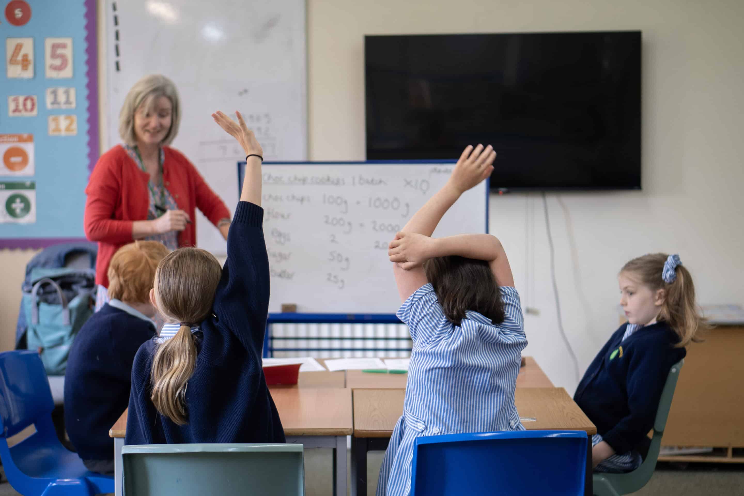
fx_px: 1550
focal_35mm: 75
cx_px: 372
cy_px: 248
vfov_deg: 18.2
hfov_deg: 27.0
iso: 500
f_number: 2
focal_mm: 50
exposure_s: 1/400
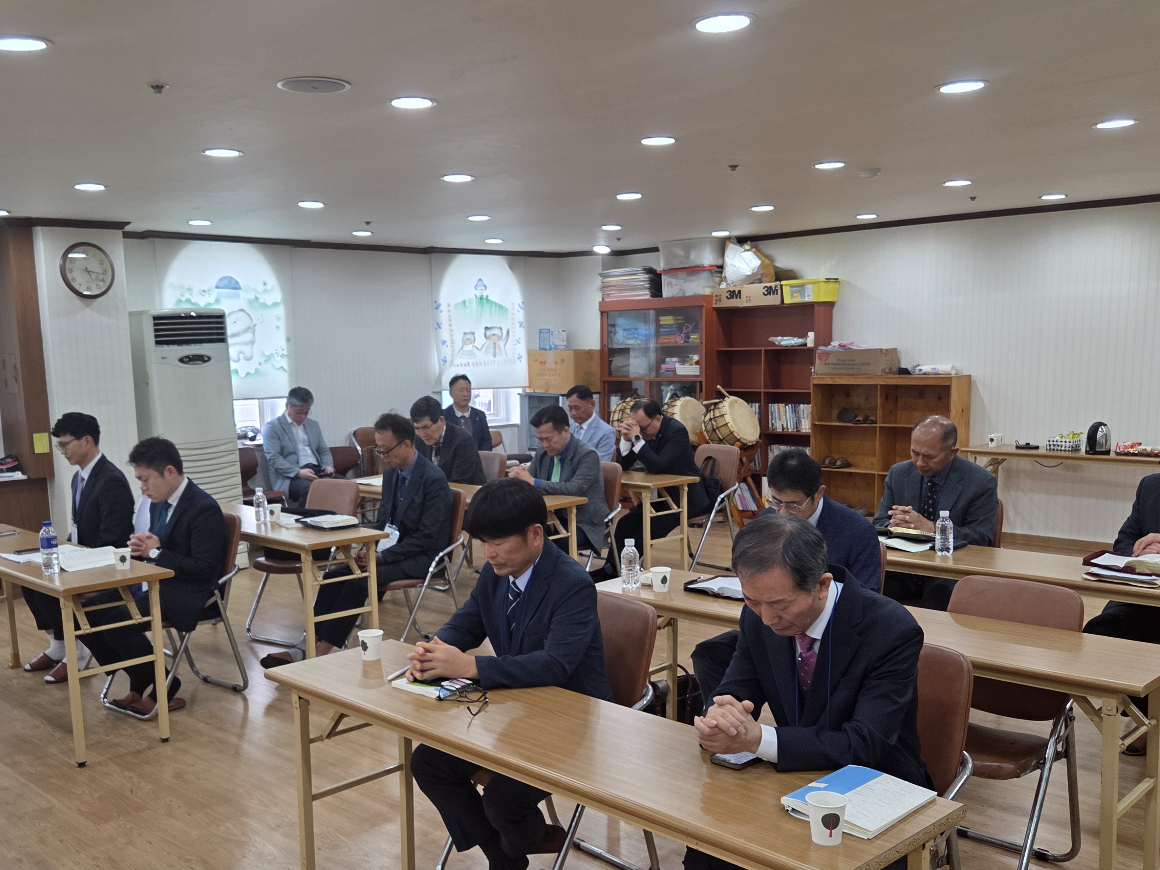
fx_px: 1139
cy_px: 524
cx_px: 492
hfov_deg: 53.7
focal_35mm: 34
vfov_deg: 41.6
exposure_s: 1/120
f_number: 1.8
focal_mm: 5.4
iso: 200
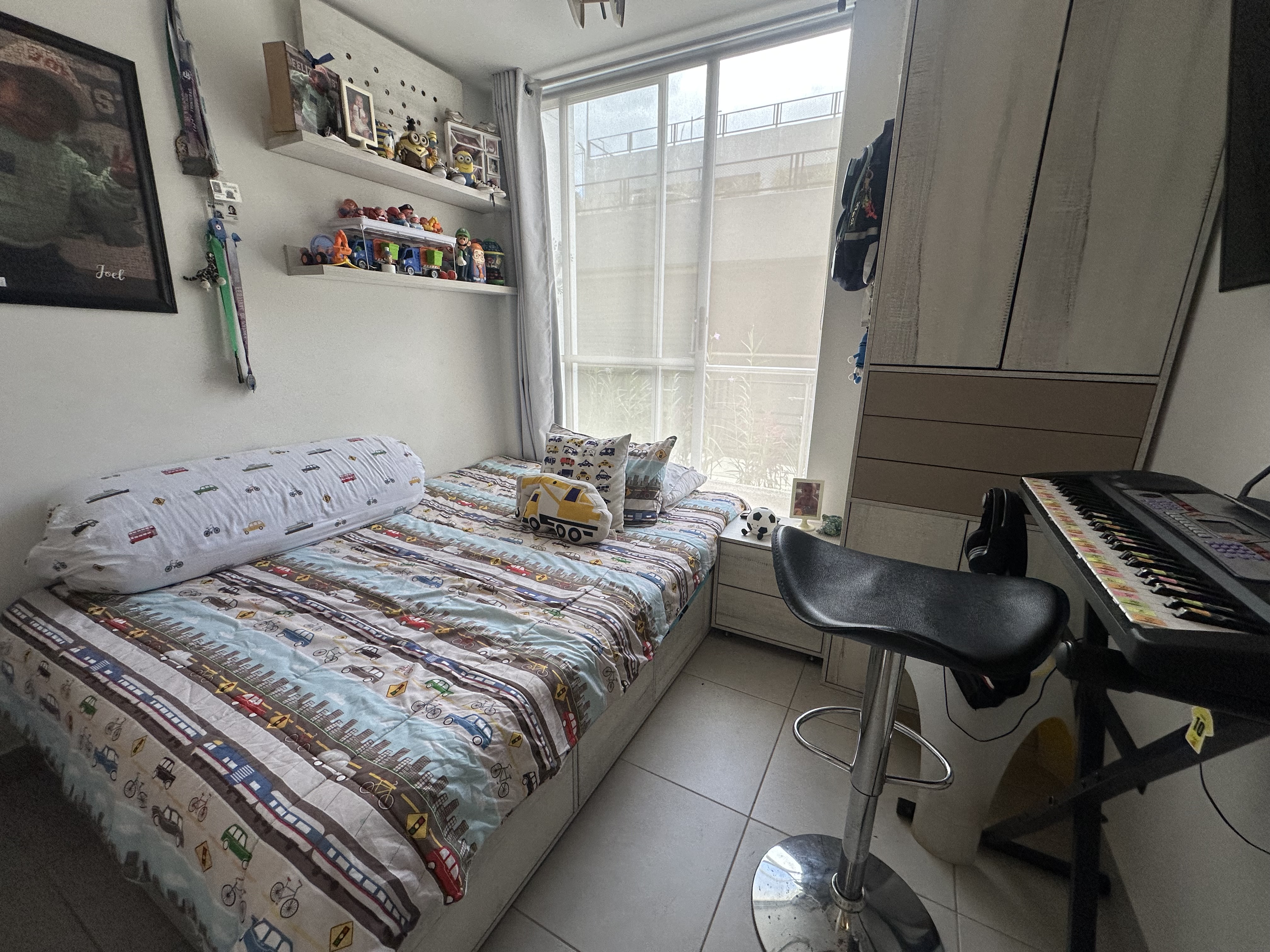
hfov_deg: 102.1
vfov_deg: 85.7
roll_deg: -1.7
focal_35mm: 14
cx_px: 635
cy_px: 476
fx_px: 514
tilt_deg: -14.7
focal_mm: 2.22
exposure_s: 1/120
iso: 125
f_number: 2.2
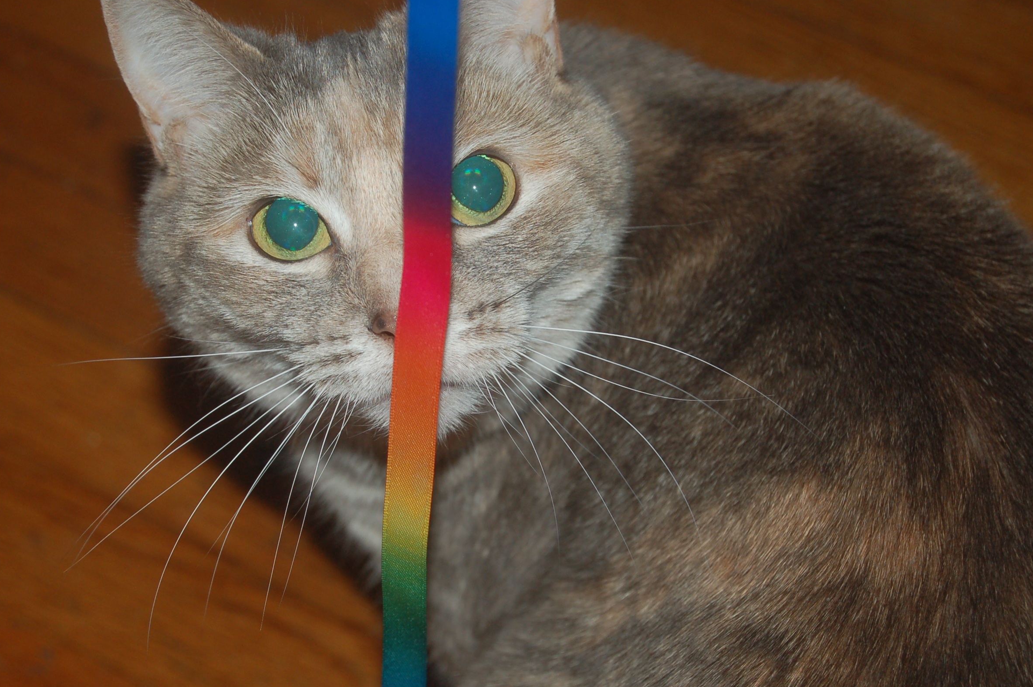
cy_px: 367
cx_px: 475
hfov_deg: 19.5
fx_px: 3000
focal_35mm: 105
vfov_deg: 13.1
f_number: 5.6
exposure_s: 1/60
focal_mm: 55
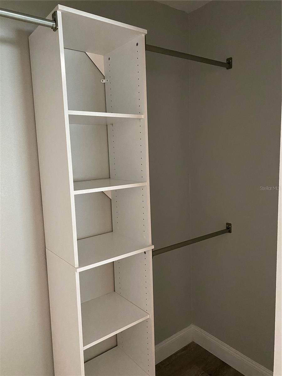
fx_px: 282
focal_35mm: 26
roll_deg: +2.4
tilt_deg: -6.5
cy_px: 188
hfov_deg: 53.1
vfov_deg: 67.3
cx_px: 141
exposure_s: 1/30
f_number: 1.8
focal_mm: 4.25
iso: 640
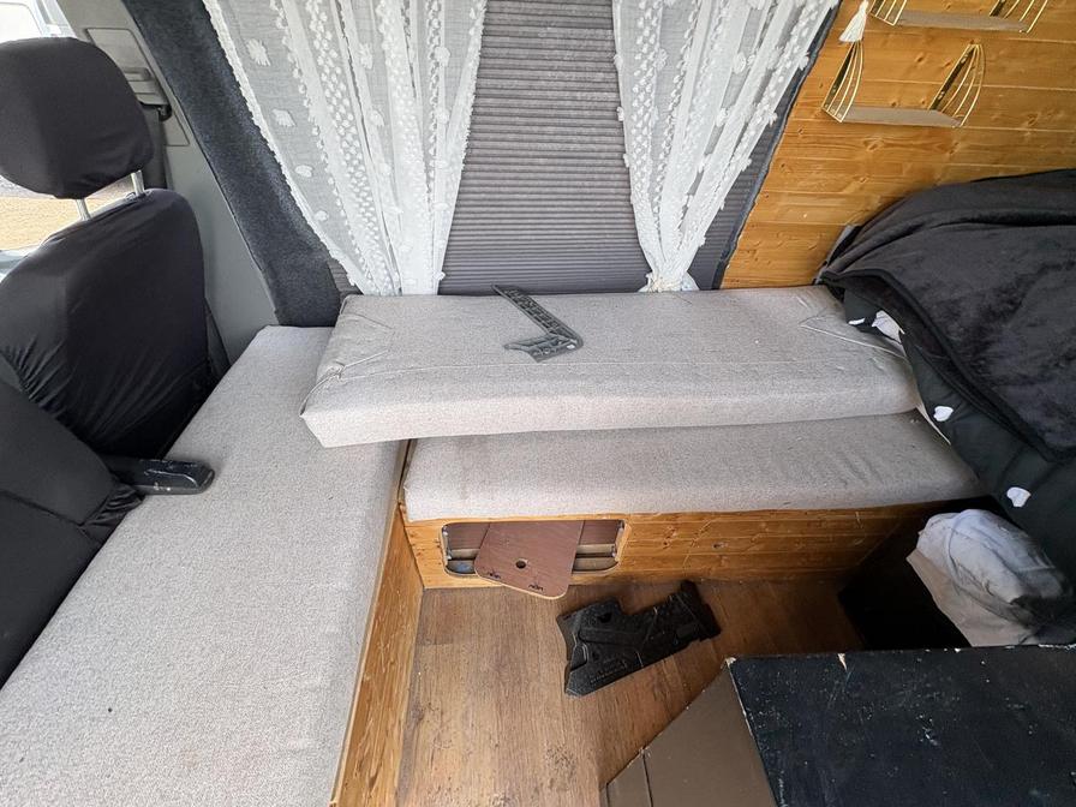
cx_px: 538
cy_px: 404
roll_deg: -4.4
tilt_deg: -41.9
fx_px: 435
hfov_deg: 102.1
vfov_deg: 85.7
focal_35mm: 14
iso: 40
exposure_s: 1/99
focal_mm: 2.22
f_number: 2.2
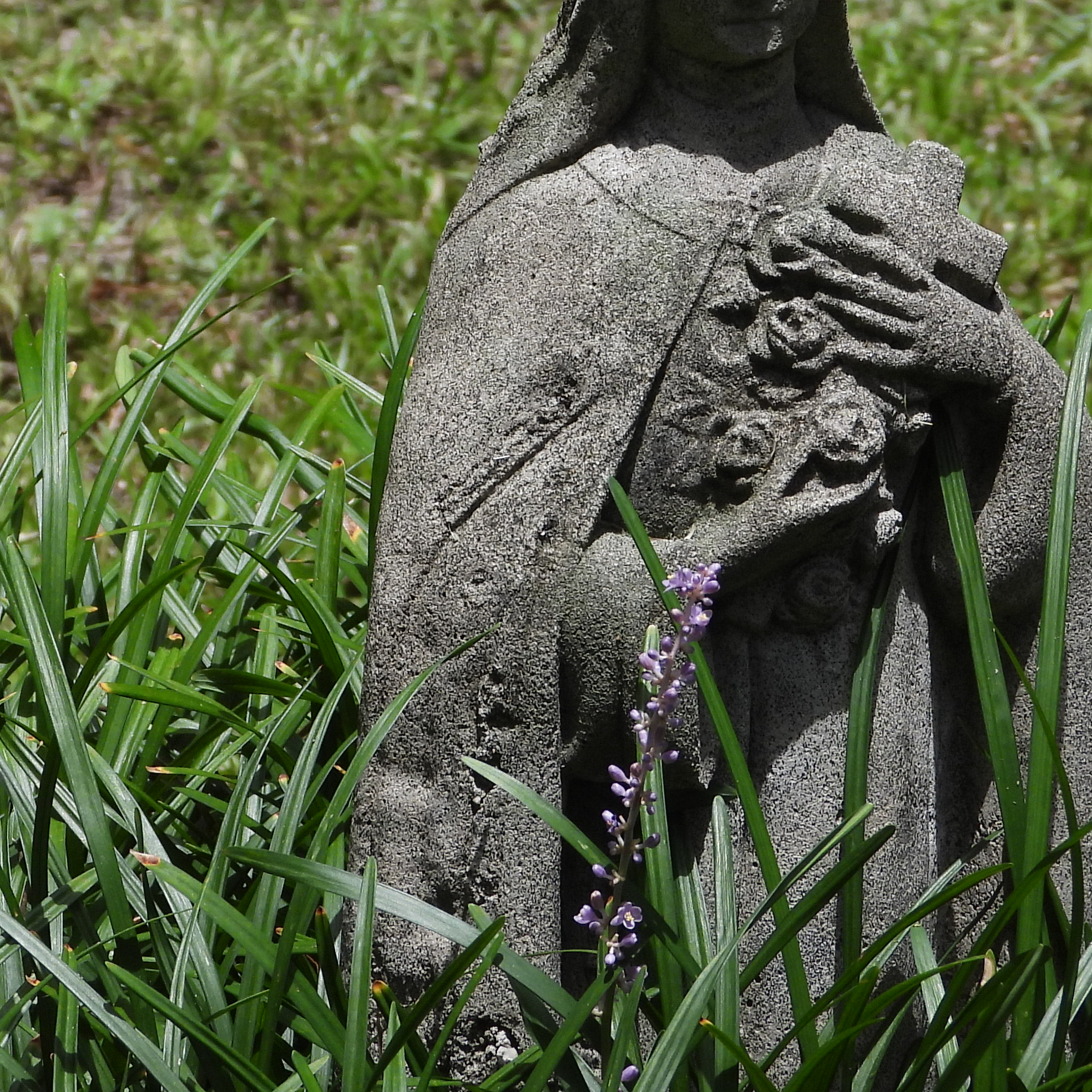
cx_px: 253
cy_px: 333
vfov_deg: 3.9
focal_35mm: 445
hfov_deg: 3.9
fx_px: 15882
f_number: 4.5
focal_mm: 38.6
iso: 100
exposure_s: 1/800
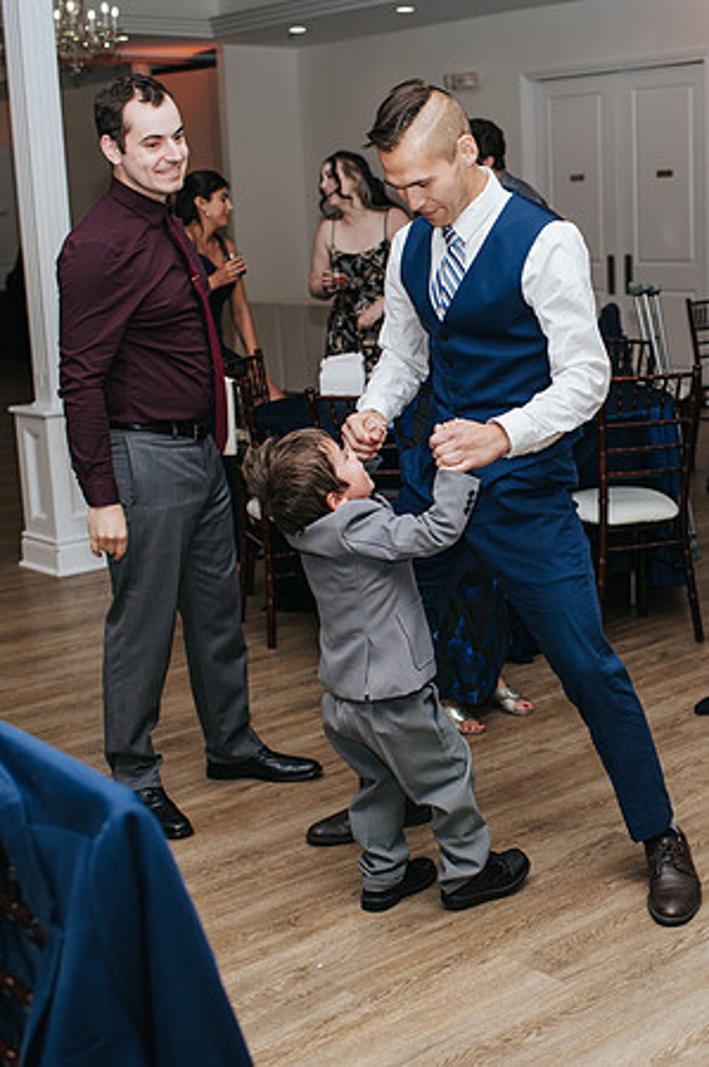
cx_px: 539
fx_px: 1556
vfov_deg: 37.8
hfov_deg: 25.3
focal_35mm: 53
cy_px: 534
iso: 800
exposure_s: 1/200
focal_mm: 35
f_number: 3.2
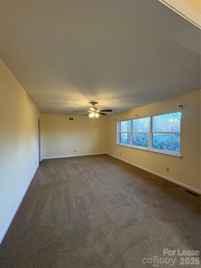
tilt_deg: -0.8
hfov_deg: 85.7
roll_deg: -0.5
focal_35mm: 14
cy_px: 134
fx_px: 108
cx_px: 100
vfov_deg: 102.1
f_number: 2.2
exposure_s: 1/60
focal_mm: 2.22
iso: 320
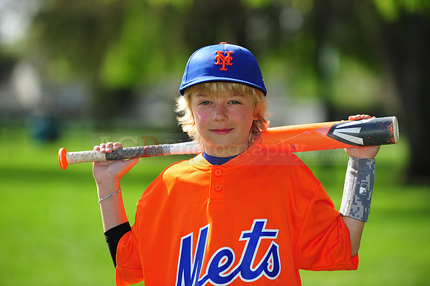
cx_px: 215
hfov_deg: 10.3
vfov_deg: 6.9
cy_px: 143
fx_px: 2387
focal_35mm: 200
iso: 200
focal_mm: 200
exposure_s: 1/800
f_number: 4.5
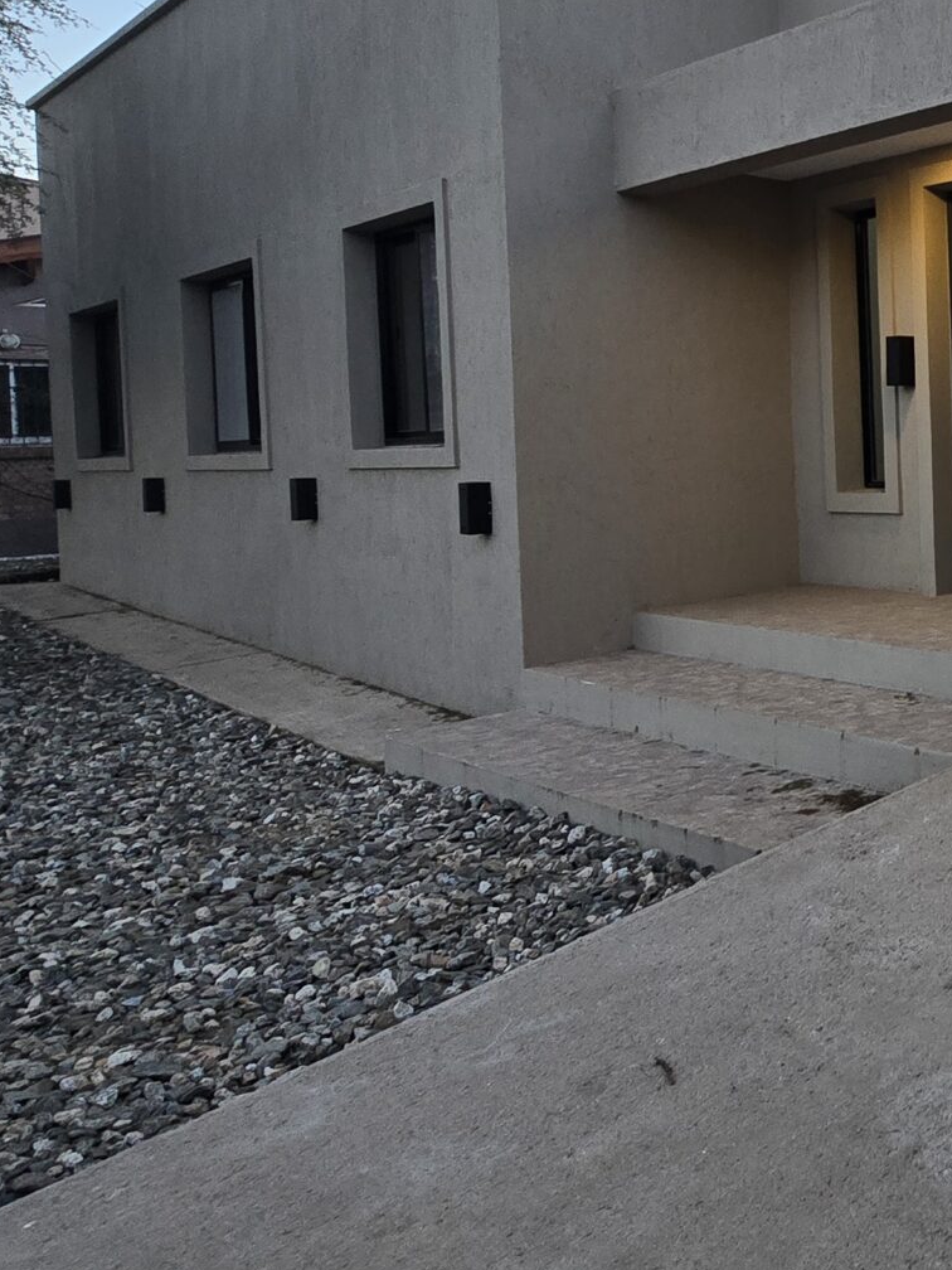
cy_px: 480
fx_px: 1210
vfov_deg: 54.8
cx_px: 1181
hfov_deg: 33.6
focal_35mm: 33
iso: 80
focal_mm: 2.2
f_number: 2.2
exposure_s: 1/120
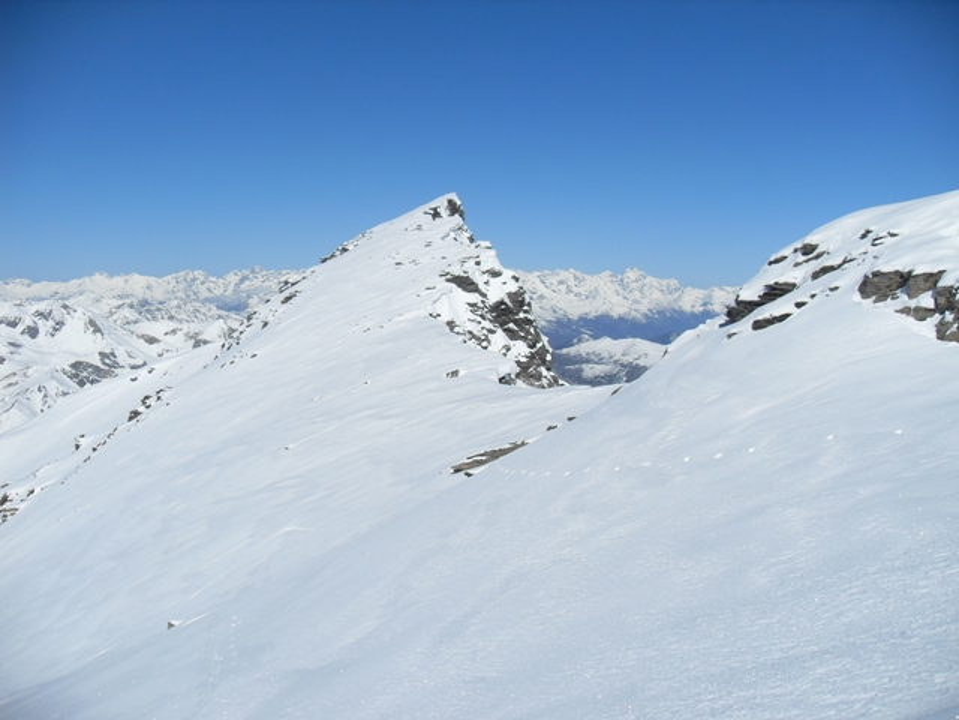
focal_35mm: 35
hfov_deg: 52.6
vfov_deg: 40.7
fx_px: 970
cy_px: 360
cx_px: 480
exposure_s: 1/750
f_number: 7
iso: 80
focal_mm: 6.3
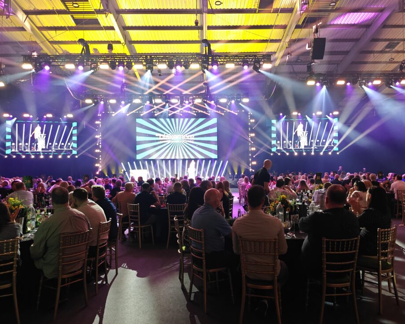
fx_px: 300
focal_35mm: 25
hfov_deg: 68.1
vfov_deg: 56.8
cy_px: 164
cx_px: 208
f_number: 1.6
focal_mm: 6.06
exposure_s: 1/50
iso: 250
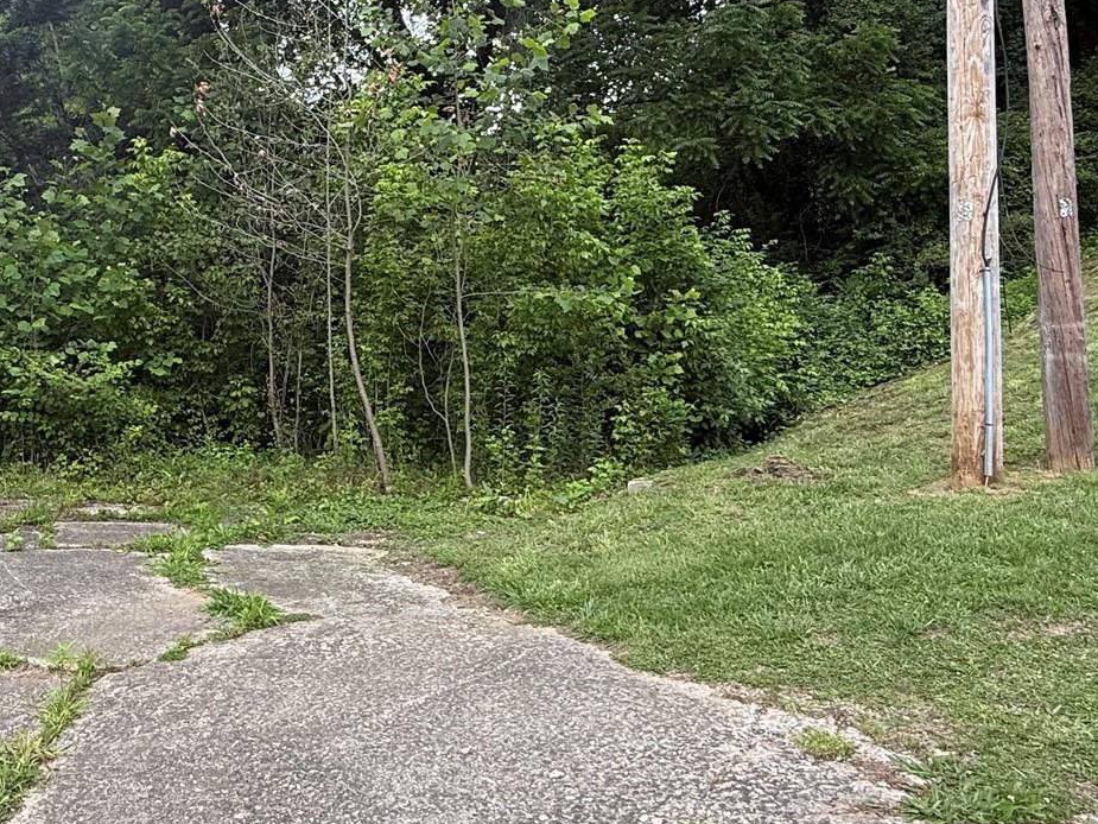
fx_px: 983
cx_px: 324
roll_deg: -1.9
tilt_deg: +7.0
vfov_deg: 45.1
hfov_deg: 56.4
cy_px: 316
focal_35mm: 31
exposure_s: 1/241
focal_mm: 2.22
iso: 64
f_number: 2.2
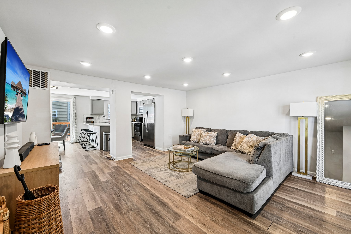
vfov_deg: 81.2
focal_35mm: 14
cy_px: 117
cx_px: 176
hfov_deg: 104.3
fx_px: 136
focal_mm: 14
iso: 180
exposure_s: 1/15
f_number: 8
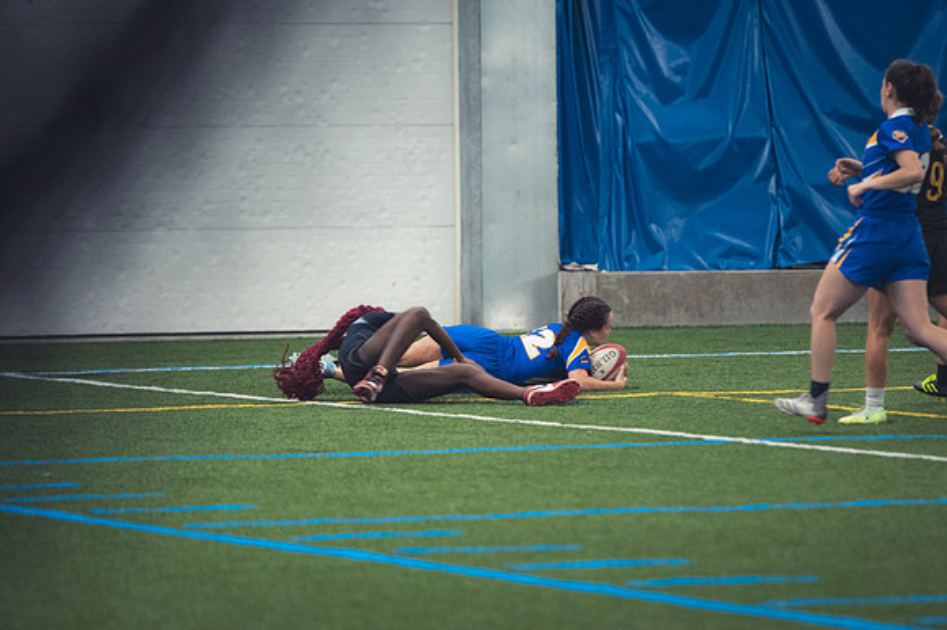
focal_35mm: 300
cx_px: 474
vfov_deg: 4.6
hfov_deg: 6.9
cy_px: 315
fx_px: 7887
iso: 2500
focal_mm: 200
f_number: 2.8
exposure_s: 1/320
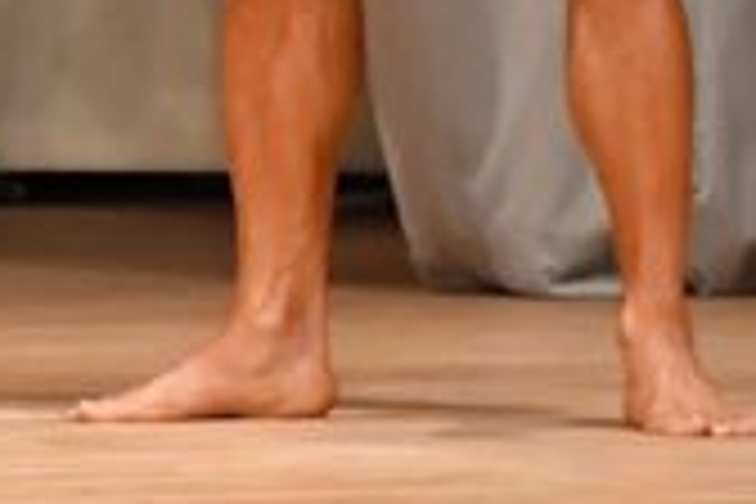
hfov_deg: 1.5
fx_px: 29020
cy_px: -590
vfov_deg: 1.0
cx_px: 241
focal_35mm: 1382
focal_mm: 200
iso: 7200
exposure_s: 1/400
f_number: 5.6
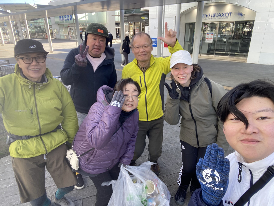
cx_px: 137
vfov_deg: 58.9
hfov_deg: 73.9
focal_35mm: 23
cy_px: 103
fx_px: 182
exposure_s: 1/122
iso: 25
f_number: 2.2
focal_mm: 2.71
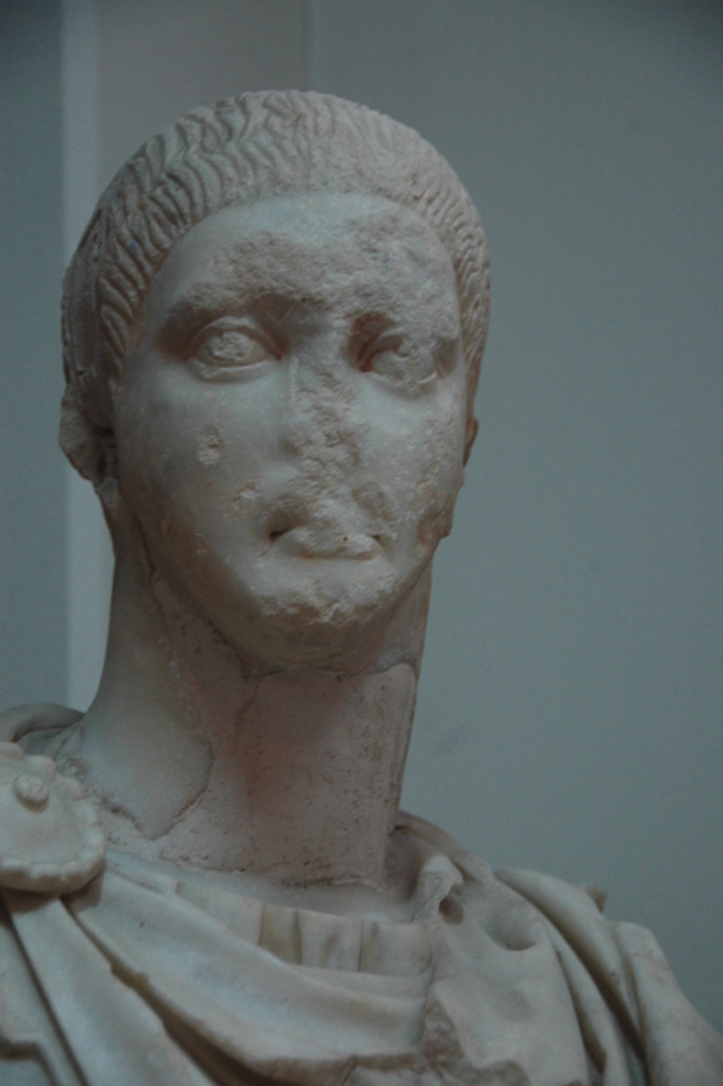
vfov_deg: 19.5
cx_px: 362
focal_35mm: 105
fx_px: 3166
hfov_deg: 13.0
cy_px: 543
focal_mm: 70
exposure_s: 1/13
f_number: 5
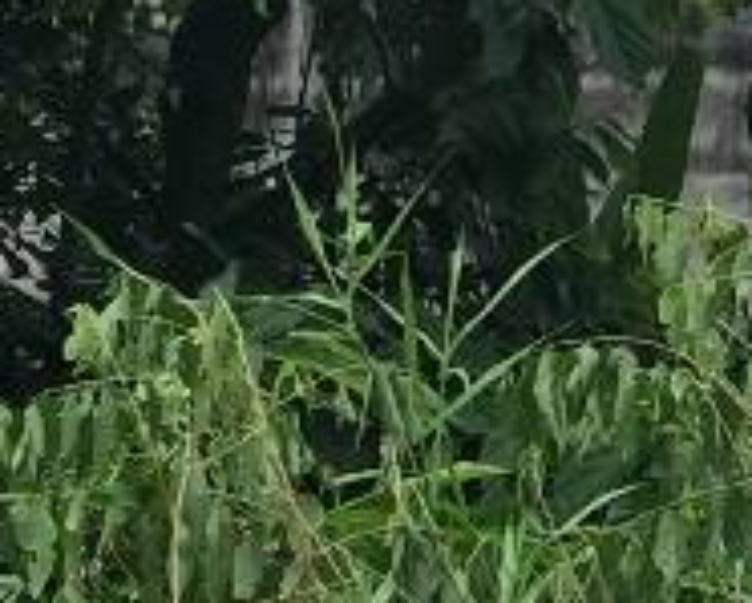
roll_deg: -0.9
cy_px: 510
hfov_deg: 8.3
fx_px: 4966
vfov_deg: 6.9
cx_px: 1389
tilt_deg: -0.8
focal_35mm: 223
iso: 32
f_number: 2.2
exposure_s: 1/898
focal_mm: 4.15
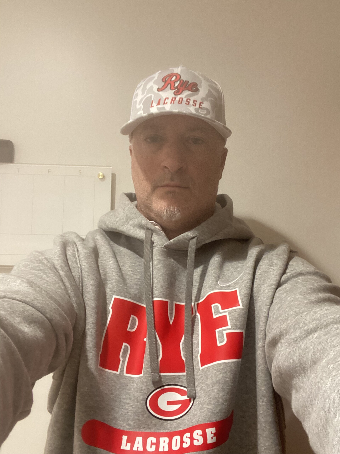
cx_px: 170
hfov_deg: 46.8
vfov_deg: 60.0
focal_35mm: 30
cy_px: 227
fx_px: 393
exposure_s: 1/30
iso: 500
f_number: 2.2
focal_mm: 2.71
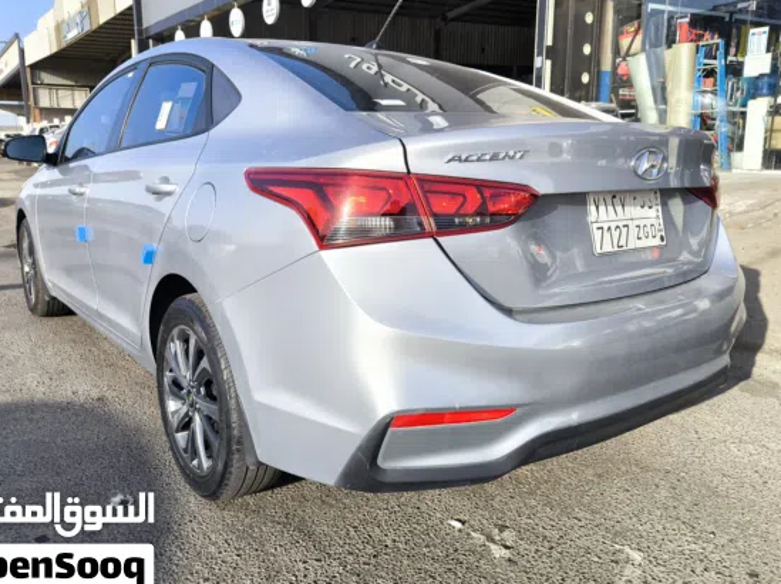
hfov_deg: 63.4
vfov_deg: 49.7
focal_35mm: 28
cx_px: 368
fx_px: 631
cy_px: 287
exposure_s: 1/1797
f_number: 1.9
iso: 50
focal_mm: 6.92
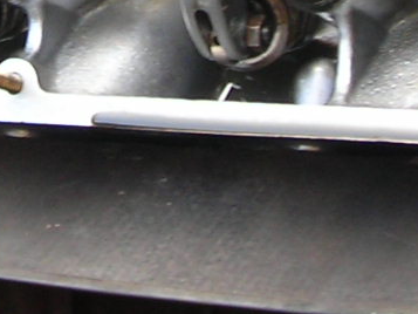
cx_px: 60
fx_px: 2633
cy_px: -189
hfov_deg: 9.0
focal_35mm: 218
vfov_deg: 6.7
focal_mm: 6.3
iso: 50
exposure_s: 1/46
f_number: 3.2
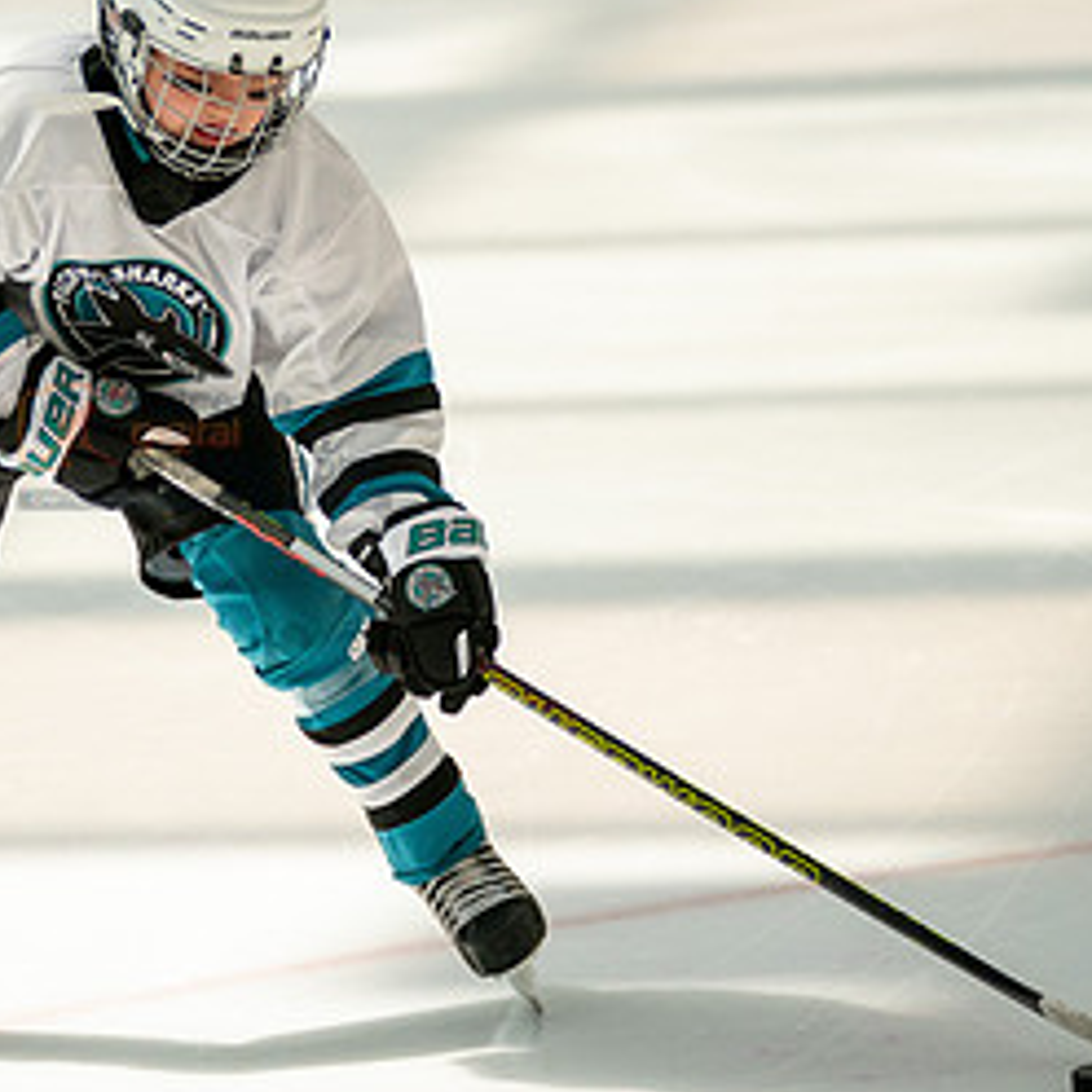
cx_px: 207
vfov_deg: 4.7
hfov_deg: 4.7
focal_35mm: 370
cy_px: 443
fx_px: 13205
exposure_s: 1/6400
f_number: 2.8
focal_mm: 186
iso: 1600
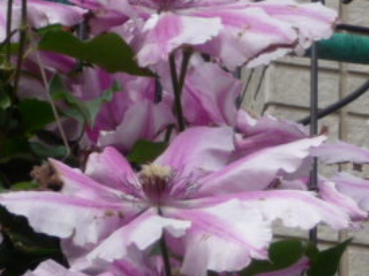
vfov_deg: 6.9
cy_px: 123
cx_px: 331
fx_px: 2290
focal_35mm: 215
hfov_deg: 9.2
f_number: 4.3
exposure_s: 1/500
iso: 100
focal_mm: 9.3
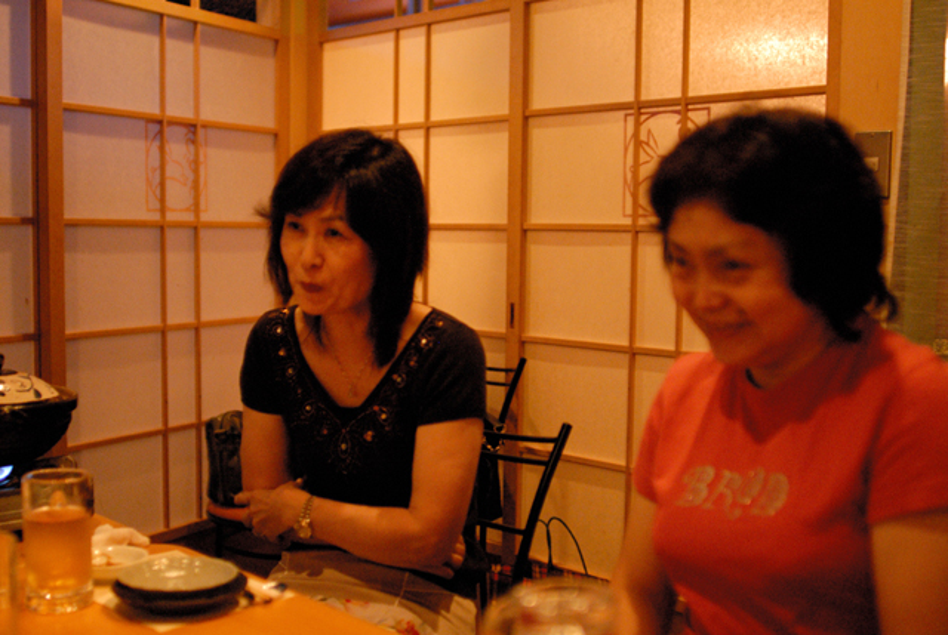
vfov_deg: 32.0
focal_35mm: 42
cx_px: 474
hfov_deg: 46.3
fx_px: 1108
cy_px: 318
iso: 1600
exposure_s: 1/25
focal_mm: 28
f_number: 1.4
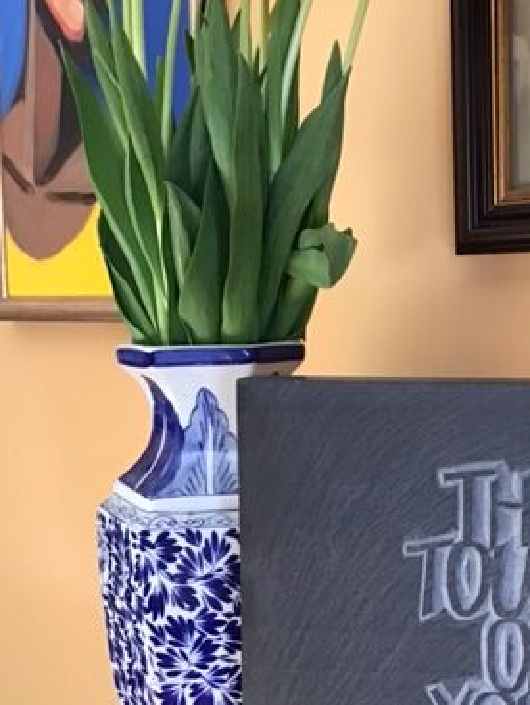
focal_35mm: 54
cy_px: 411
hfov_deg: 26.5
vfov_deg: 35.4
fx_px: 1100
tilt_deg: -7.1
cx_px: 430
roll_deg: -0.3
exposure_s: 1/30
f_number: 2.4
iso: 160
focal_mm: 3.3
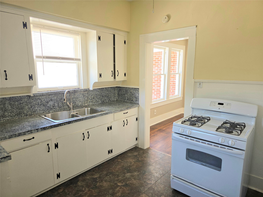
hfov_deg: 73.9
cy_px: 98
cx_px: 132
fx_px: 175
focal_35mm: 23
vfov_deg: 58.9
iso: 40
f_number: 1.8
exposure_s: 1/120
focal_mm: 5.4
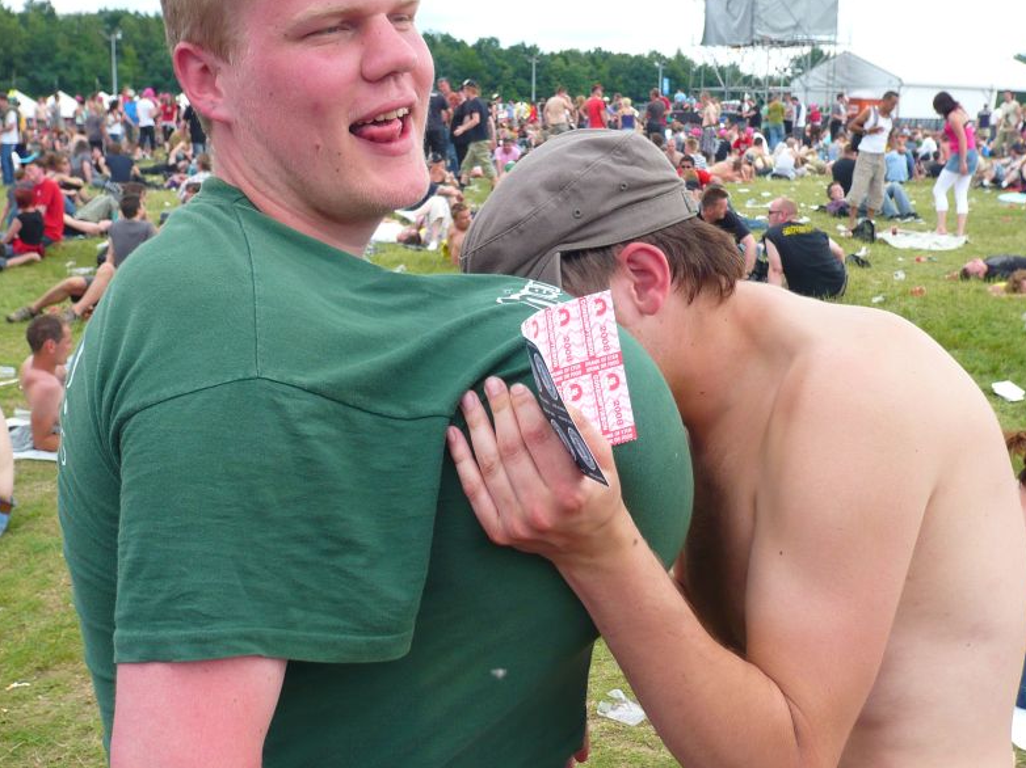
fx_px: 1304
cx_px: 517
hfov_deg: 43.0
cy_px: 385
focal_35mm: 44
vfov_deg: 32.9
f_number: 3.4
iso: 100
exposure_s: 1/250
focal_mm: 7
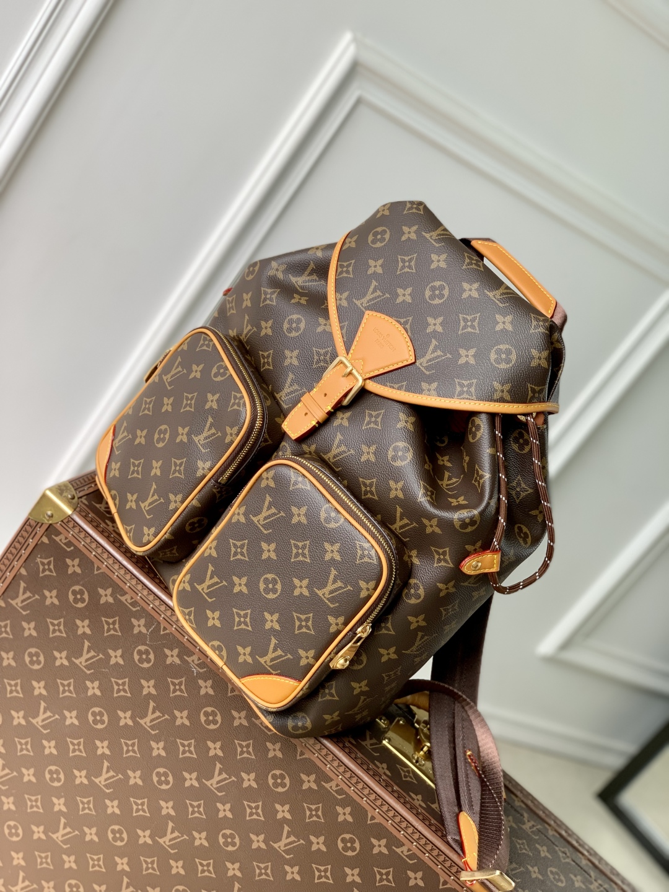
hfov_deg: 28.0
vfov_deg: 36.8
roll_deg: -37.8
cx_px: 334
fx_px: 1340
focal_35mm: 52
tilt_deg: -19.5
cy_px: 446
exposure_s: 1/122
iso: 16
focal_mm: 6
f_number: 2.4
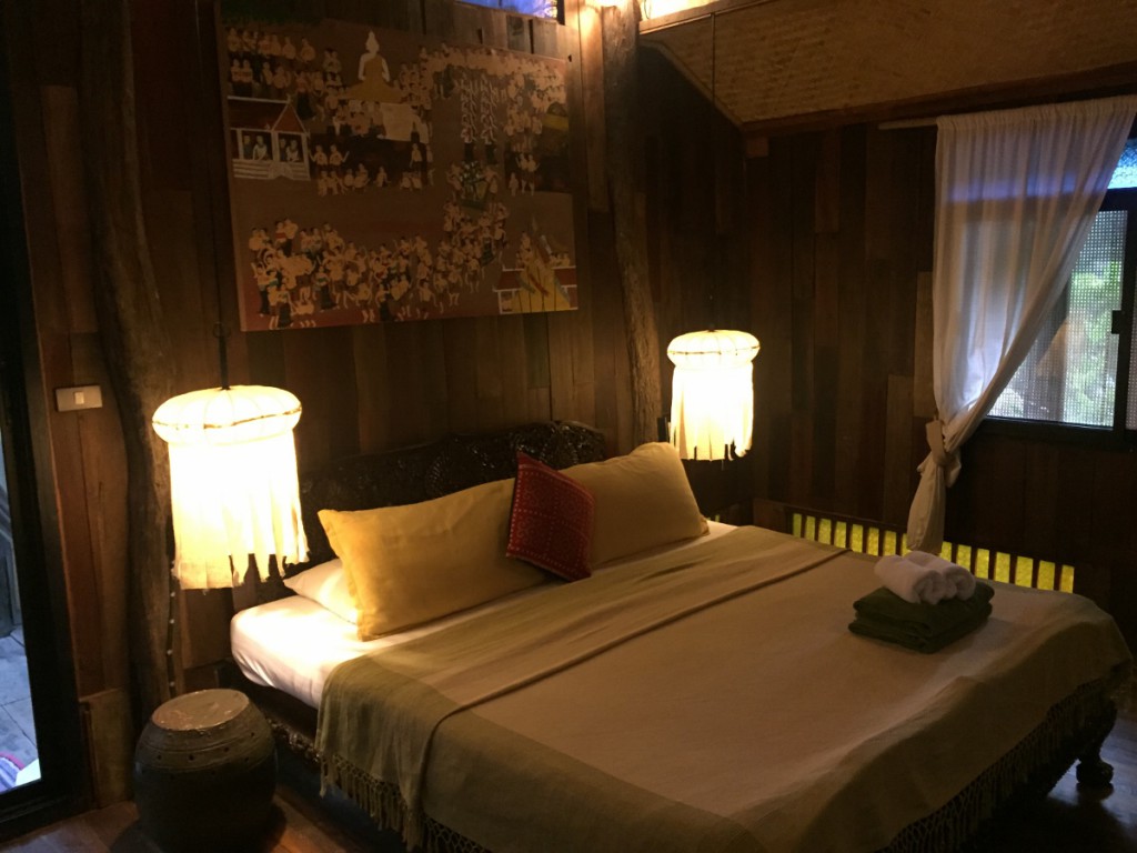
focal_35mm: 29
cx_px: 568
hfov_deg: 61.7
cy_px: 426
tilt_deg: -8.9
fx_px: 953
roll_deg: +0.6
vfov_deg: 48.2
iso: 320
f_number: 2.2
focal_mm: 4.15
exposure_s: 1/15
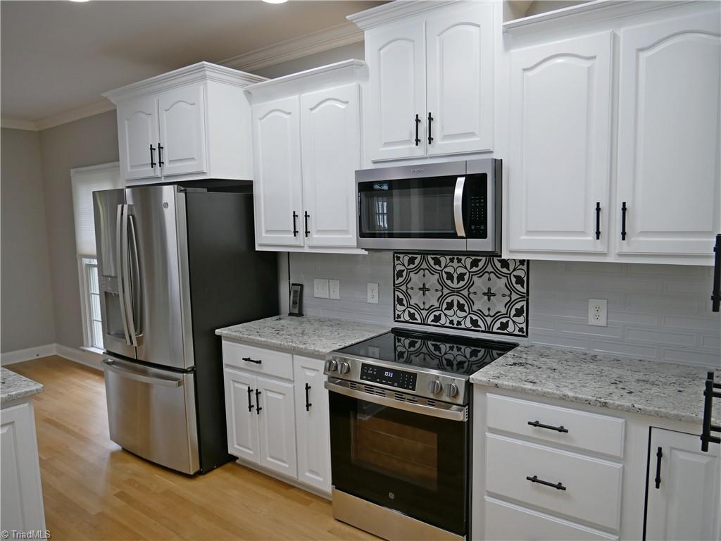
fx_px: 500
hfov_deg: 71.6
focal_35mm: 24
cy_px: 270
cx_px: 360
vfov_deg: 56.8
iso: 320
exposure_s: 1/60
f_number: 3.5
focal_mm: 12
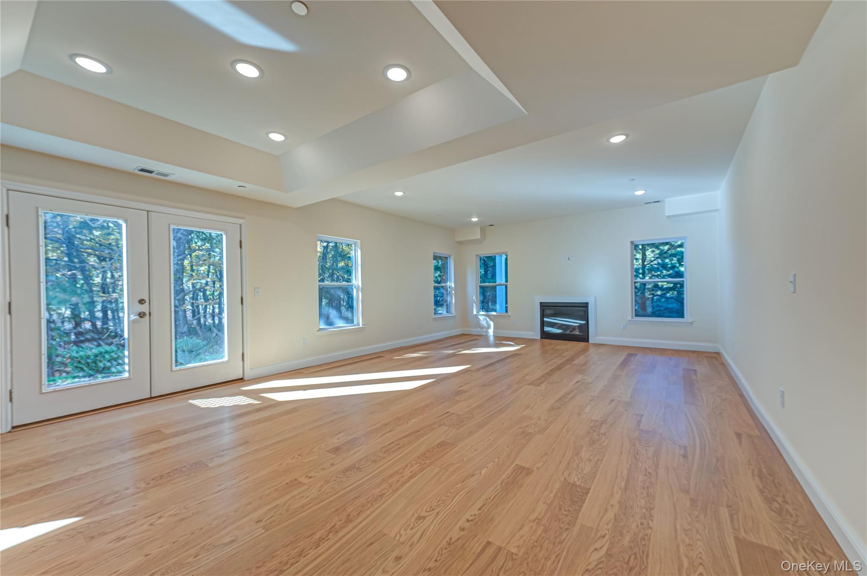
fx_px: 337
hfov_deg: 104.3
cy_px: 288
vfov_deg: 81.1
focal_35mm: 14
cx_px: 434
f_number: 5
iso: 100
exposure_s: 1/40
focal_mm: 14
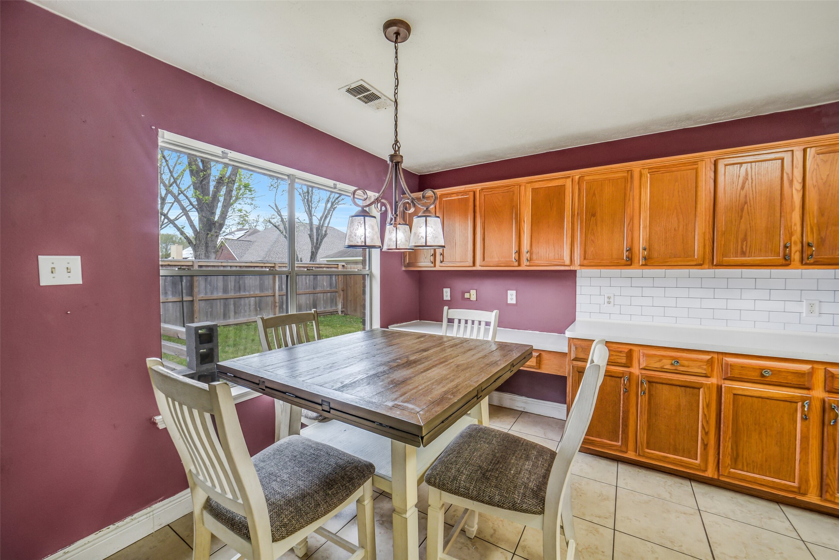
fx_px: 326
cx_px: 420
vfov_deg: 81.2
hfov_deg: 104.2
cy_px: 280
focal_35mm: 14
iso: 500
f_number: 11
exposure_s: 1/25
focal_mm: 14
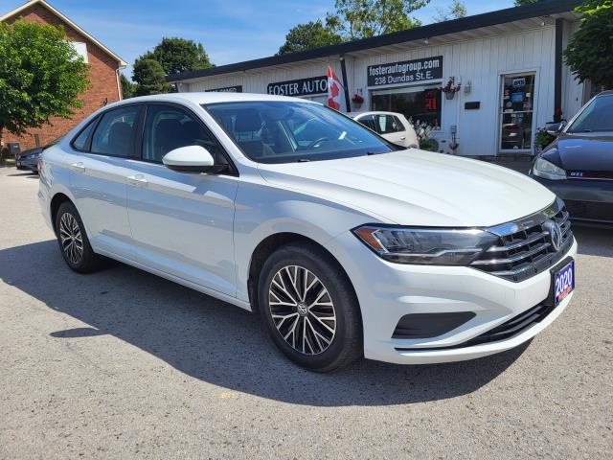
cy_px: 230
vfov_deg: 53.1
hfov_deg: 67.3
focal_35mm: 26
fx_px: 460
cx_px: 306
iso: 40
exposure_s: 1/3628
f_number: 1.8
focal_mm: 5.4
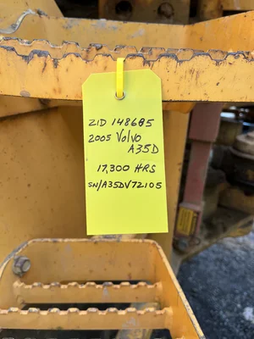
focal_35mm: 26
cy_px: 170
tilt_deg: -20.5
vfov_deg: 67.3
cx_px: 127
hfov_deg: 53.1
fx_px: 254
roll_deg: -3.3
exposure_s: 1/544
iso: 50
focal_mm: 5.1
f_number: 1.6
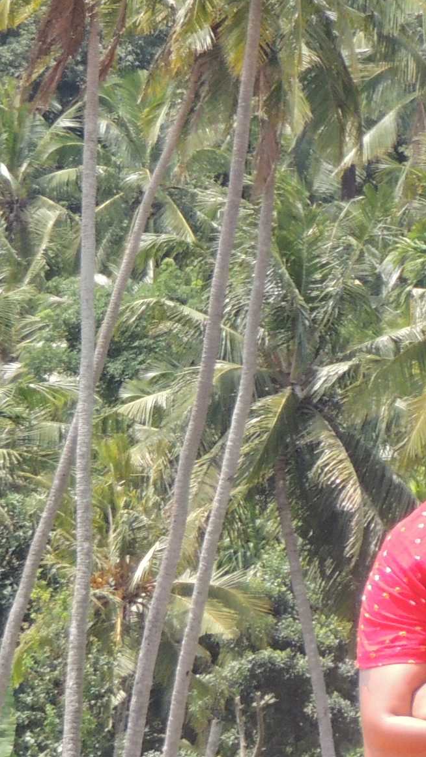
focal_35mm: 566
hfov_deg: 2.1
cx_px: 1021
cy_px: 284
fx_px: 11361
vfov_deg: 3.8
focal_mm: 33
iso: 250
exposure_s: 1/500
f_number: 4.6
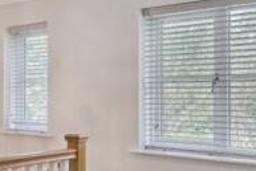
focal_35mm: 61
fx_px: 434
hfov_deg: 29.0
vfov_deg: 22.2
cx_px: -40
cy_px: 112
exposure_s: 1/30
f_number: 7.1
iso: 500
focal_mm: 18
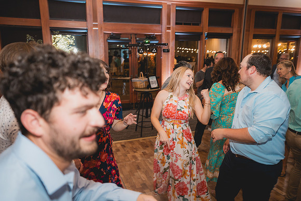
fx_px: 234
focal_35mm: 28
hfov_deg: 65.5
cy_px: 100
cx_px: 150
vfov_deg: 46.4
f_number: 2.8
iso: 2500
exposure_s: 1/40
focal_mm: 28
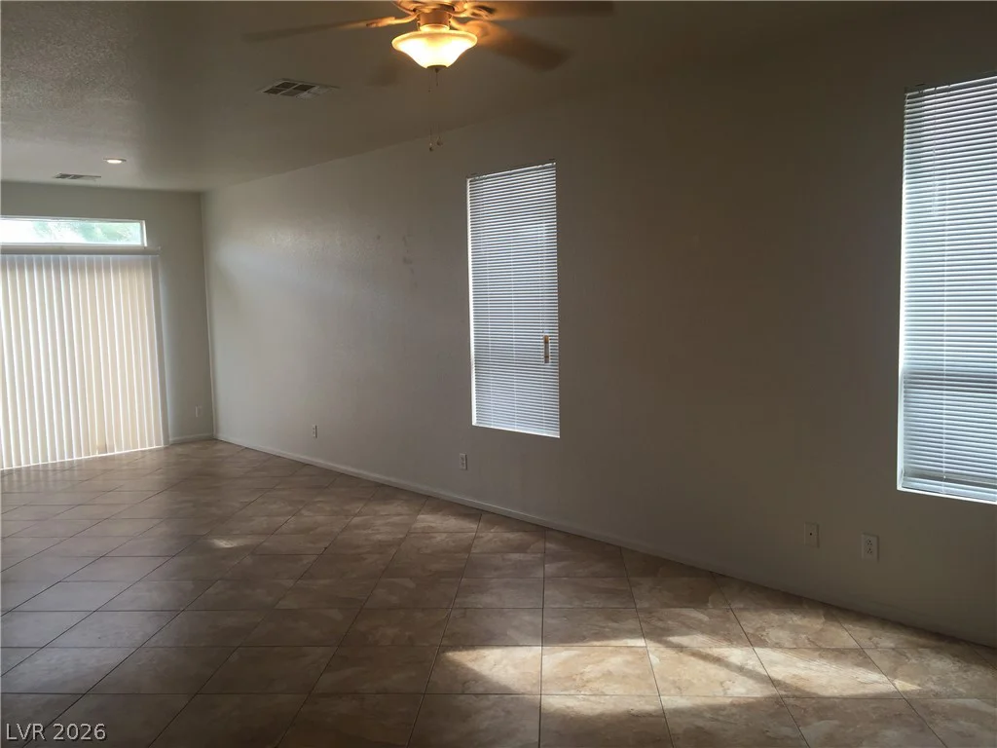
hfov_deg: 61.7
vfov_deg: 48.2
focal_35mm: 29
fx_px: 835
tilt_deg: -4.9
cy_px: 374
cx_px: 498
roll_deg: +1.2
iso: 32
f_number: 2.2
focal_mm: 4.15
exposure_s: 1/60
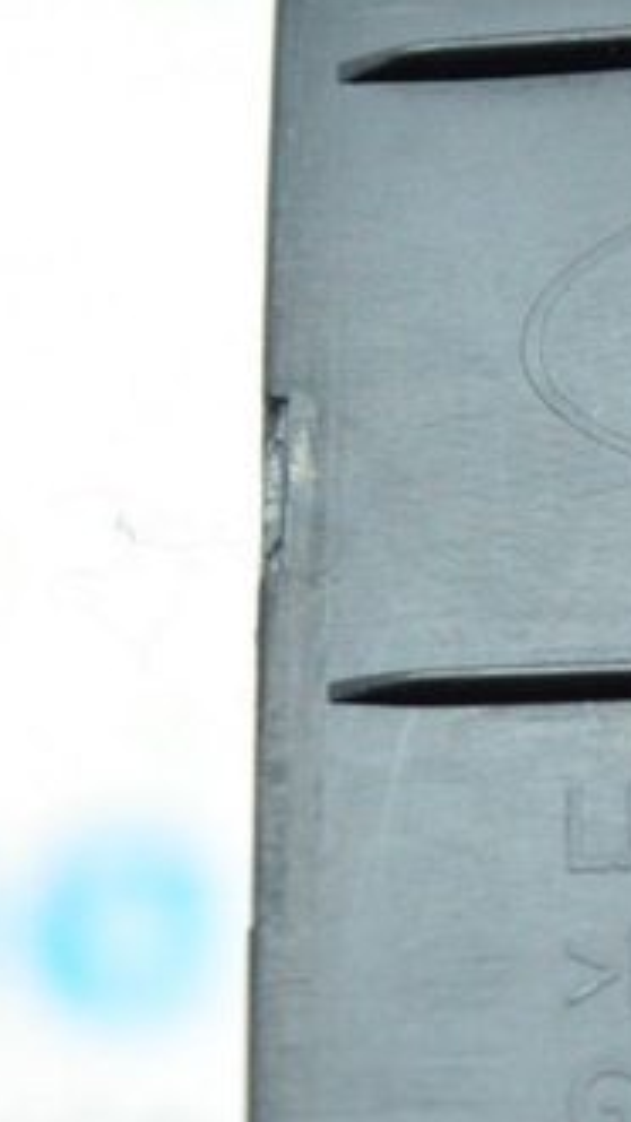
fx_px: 4972
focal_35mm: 167
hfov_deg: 7.1
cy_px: 659
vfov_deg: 12.9
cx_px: 1058
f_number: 6.3
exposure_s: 1/125
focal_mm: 55
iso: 6400
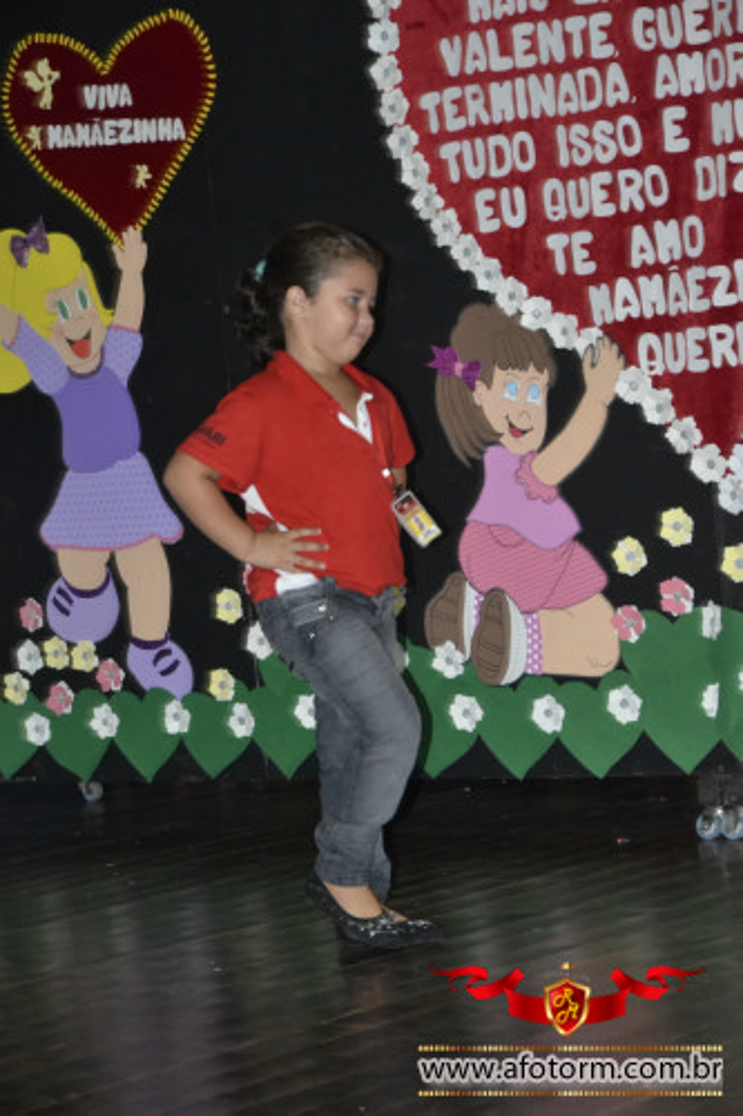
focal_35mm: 120
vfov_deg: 17.1
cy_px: 558
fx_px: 3717
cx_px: 372
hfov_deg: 11.4
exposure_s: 1/60
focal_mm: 80
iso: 3200
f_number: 5.6
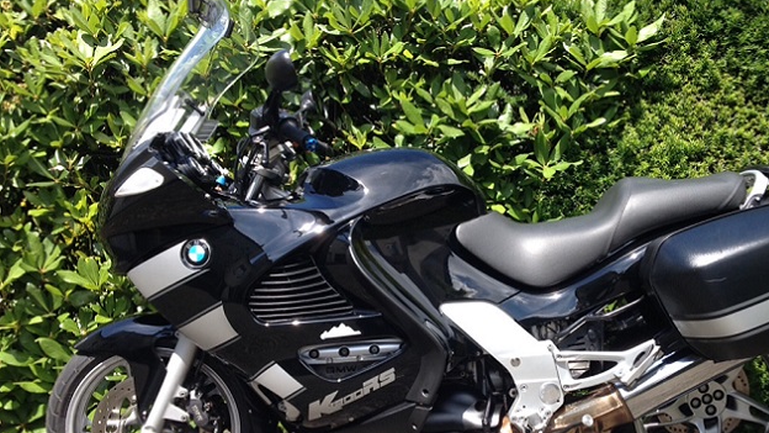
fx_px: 979
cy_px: 273
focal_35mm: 48
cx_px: 454
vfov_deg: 24.8
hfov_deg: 42.7
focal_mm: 4.28
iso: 50
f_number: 2.4
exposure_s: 1/476
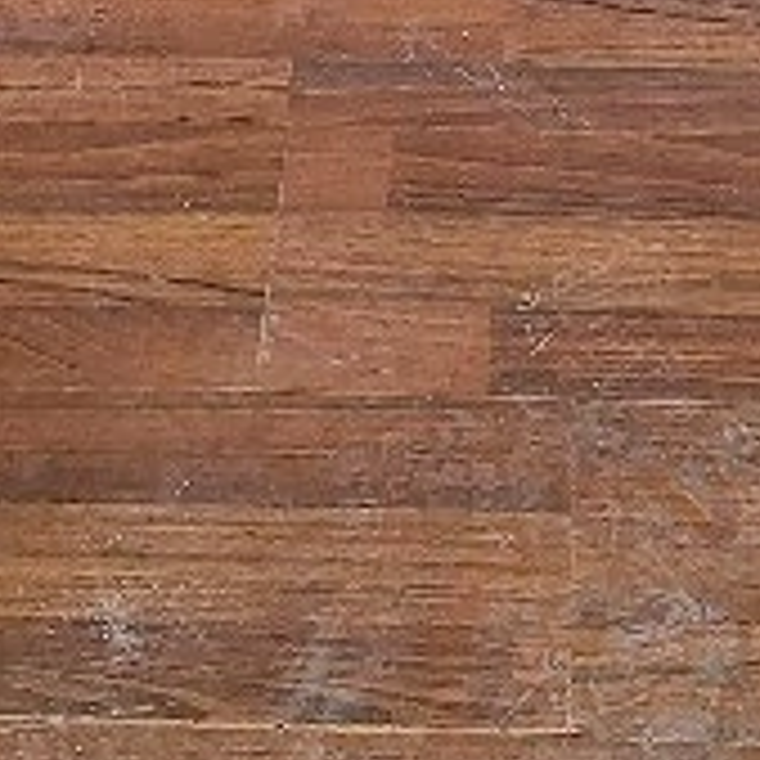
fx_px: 2981
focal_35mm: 120
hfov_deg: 14.5
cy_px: -589
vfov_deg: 13.2
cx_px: 400
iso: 40
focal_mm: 5.54
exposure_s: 1/50
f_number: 1.8
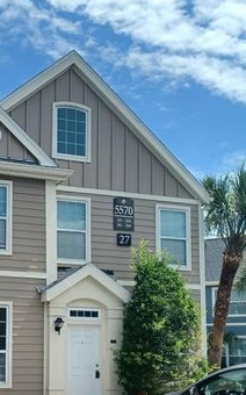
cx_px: -12
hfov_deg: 23.6
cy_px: 301
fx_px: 559
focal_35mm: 52
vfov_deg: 37.8
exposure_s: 1/617
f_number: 1.8
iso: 32
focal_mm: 4.6
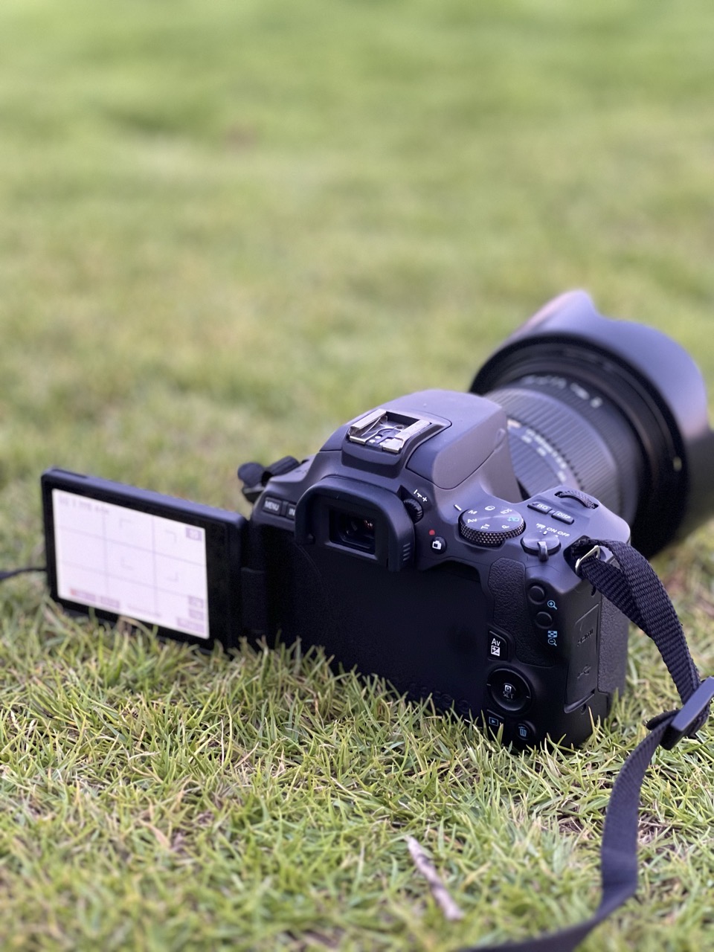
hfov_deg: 19.1
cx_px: 357
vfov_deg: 25.3
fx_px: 2118
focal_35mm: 77
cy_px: 476
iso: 320
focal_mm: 9
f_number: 2.8
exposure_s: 1/40
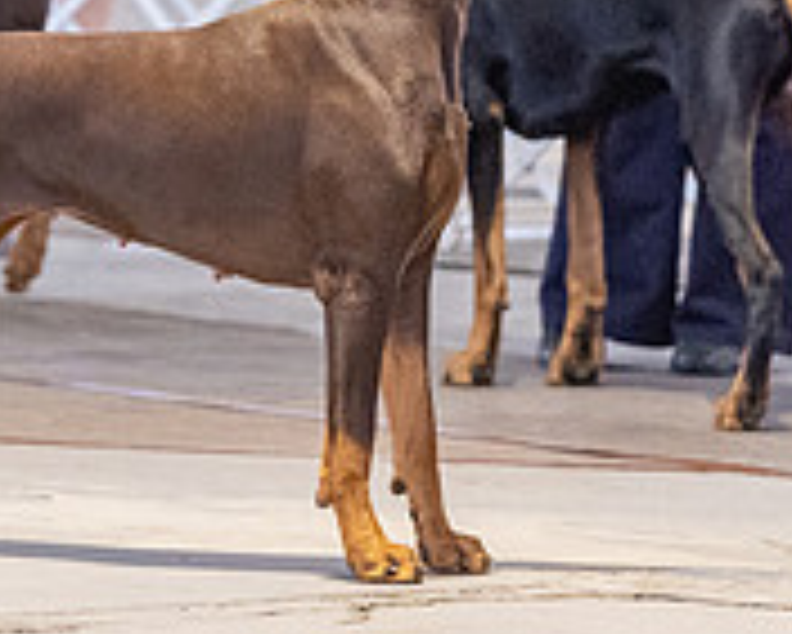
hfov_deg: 4.4
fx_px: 10202
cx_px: 173
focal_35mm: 435
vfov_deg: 3.6
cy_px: -261
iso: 6400
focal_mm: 121
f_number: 3.5
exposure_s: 1/320
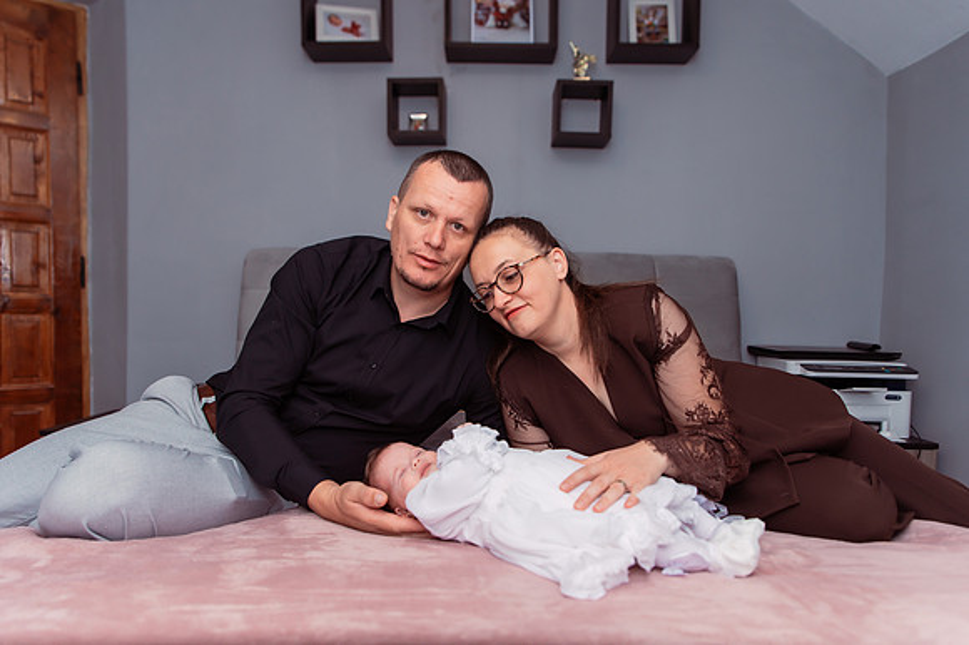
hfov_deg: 71.5
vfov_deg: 51.2
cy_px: 316
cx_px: 485
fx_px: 673
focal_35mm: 25
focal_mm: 24
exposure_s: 1/250
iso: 320
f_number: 3.2
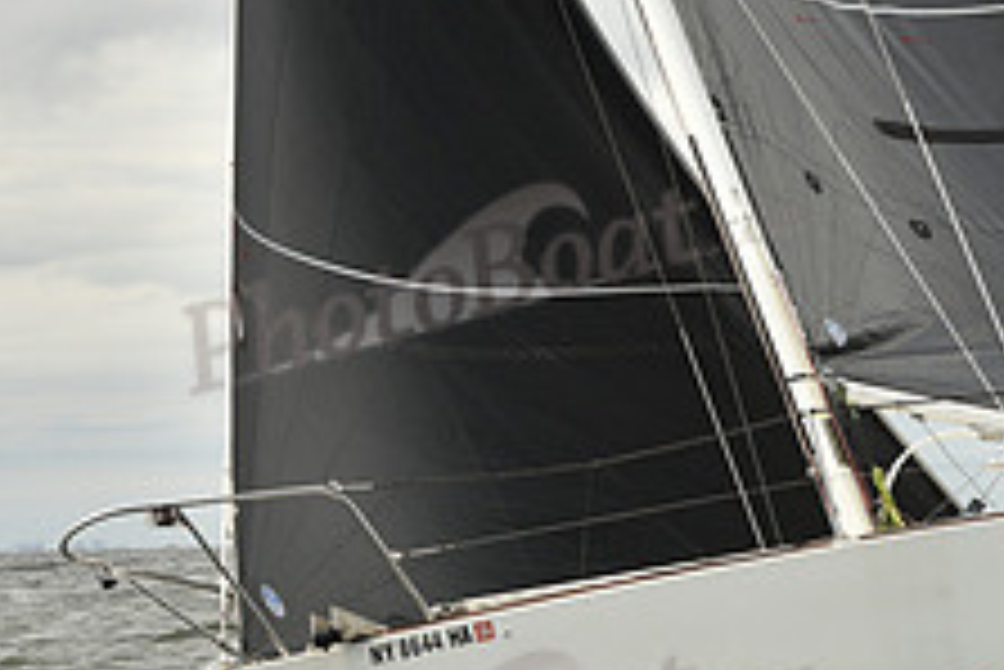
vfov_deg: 7.6
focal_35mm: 182
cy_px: 447
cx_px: 1054
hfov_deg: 11.2
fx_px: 5079
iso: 250
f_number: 9
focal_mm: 70
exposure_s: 1/800
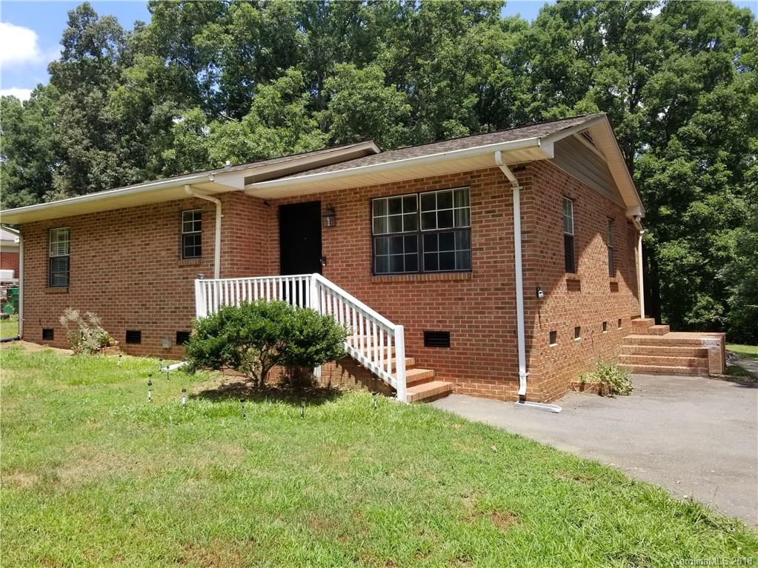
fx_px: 569
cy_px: 284
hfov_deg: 67.3
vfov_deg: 53.1
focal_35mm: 26
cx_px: 379
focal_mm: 4.25
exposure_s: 1/1300
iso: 50
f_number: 1.7
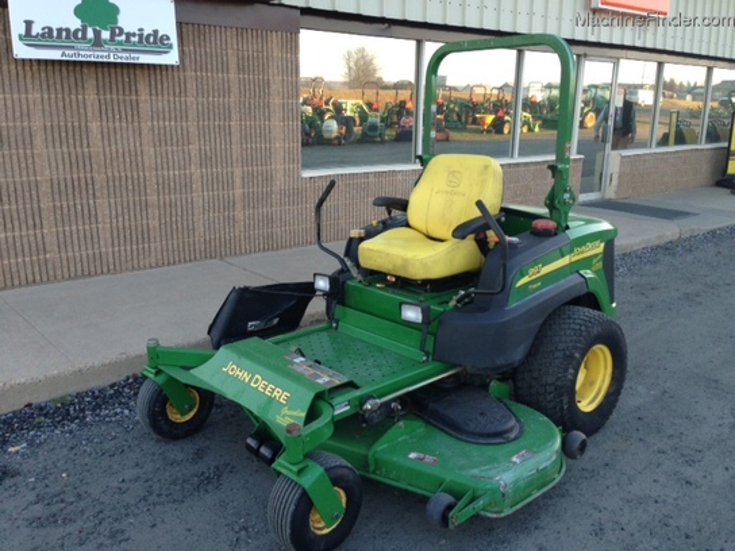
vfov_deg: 42.9
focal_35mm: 33
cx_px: 368
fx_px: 701
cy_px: 276
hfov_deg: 55.4
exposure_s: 1/120
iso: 80
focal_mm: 4.13
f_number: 2.4
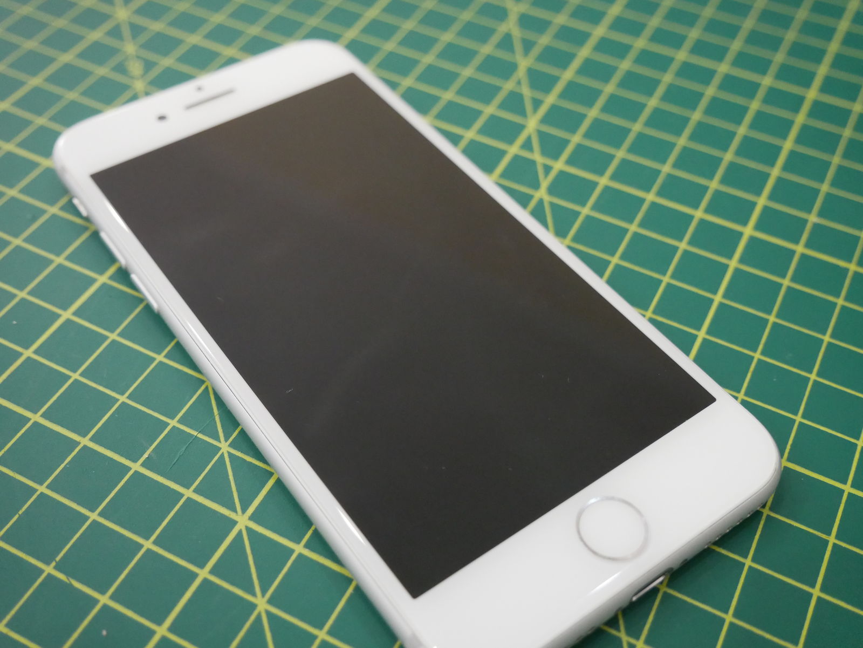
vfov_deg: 36.0
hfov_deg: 46.8
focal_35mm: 40
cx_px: 432
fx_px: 998
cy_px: 324
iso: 3200
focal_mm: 20
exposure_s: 1/125
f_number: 4.1
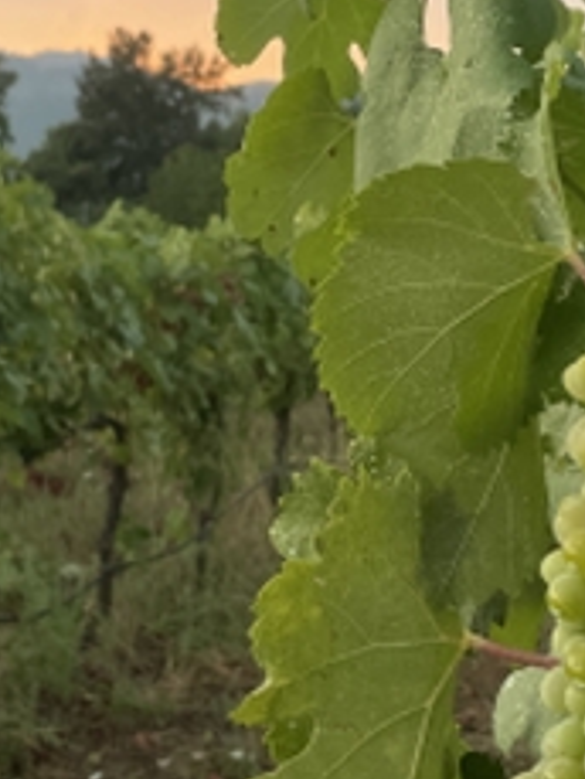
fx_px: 1531
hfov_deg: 21.6
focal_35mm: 68
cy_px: 355
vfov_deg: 28.5
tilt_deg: -3.0
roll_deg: +0.0
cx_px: 294
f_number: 1.6
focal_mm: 4.2
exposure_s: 1/109
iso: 125
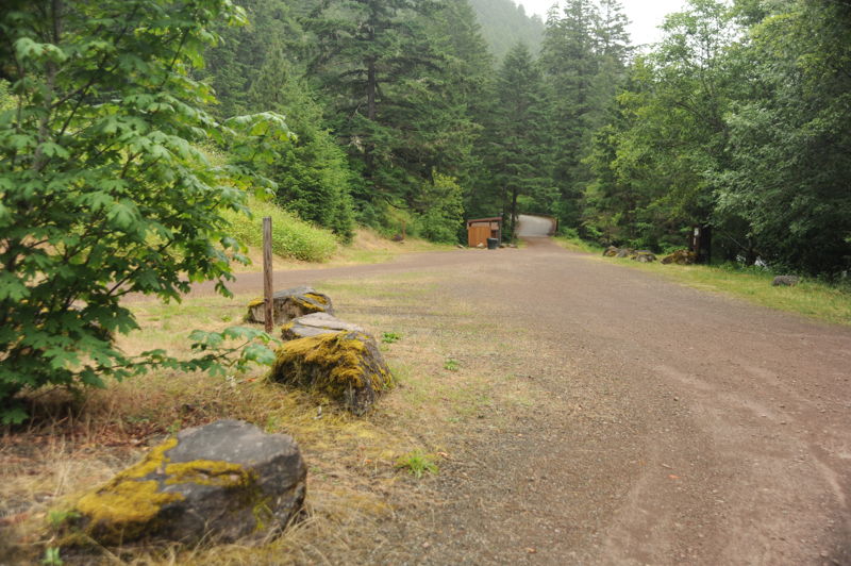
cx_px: 426
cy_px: 283
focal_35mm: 35
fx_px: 827
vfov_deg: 37.8
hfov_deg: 54.5
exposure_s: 1/125
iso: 200
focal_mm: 35
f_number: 4.5
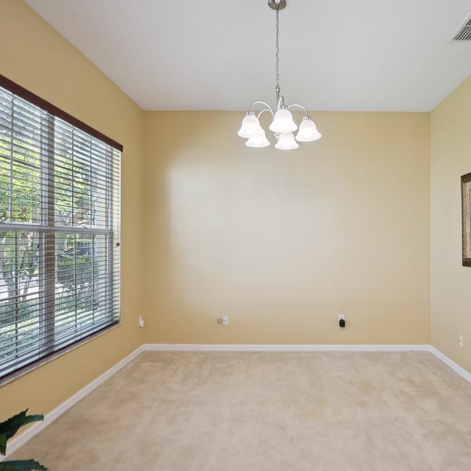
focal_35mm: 21
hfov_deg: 71.3
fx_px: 323
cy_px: 238
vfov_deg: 72.1
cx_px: 286
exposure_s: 1/50
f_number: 9
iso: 640
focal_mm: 16
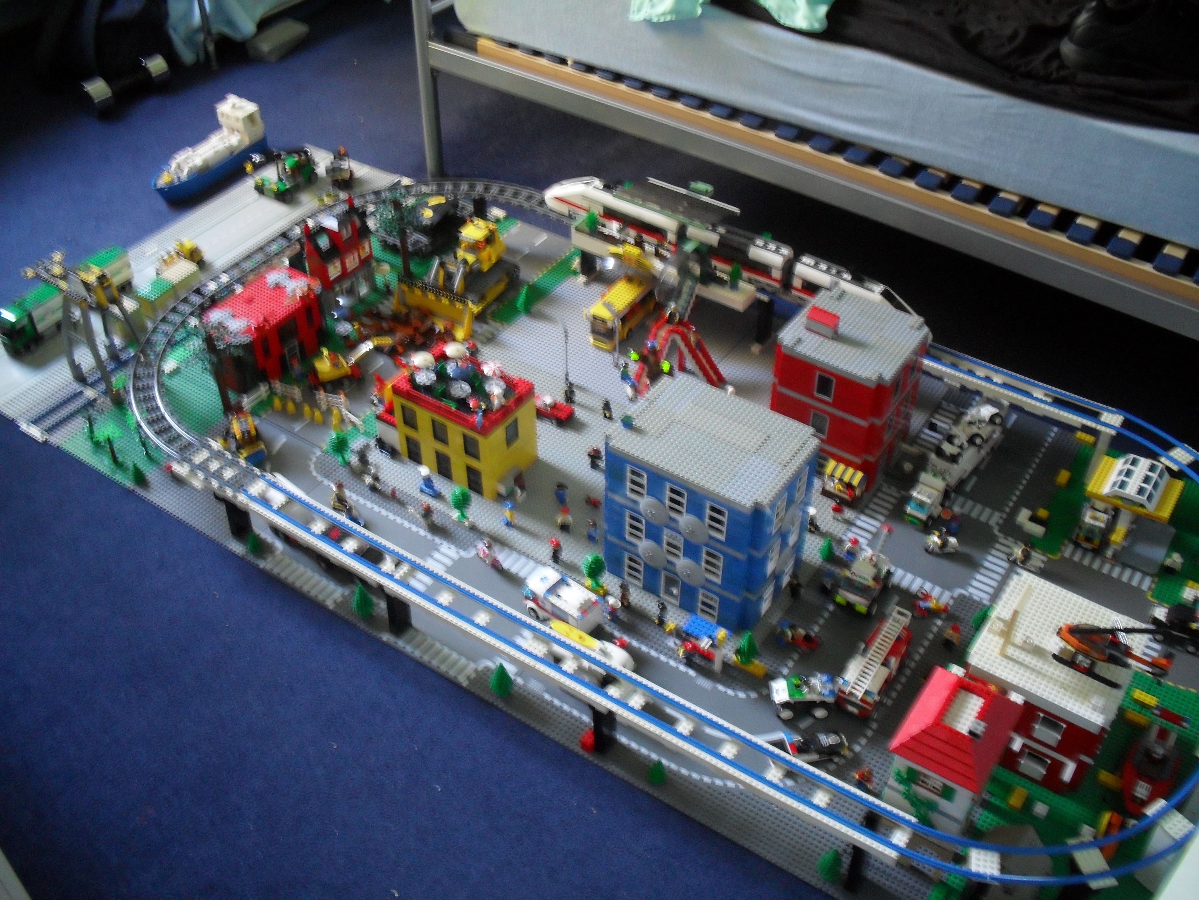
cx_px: 600
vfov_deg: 40.7
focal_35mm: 35
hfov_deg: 52.6
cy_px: 450
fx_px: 1212
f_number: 3.2
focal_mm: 6.3
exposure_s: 1/4
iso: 200
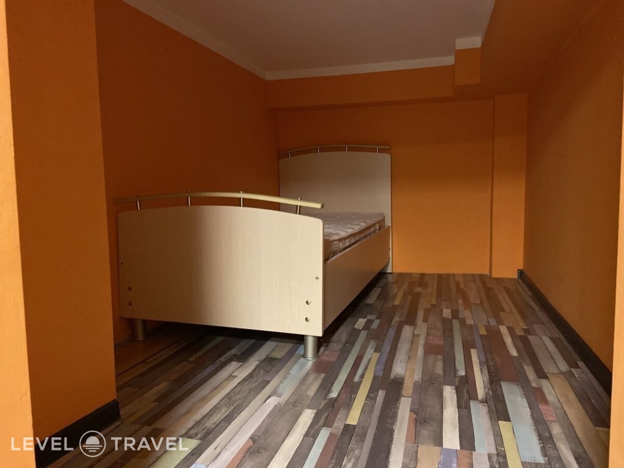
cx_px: 312
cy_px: 234
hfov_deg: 67.3
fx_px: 469
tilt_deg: -4.2
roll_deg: +0.6
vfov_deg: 53.1
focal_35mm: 26
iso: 400
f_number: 1.8
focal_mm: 4.25
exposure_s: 1/33
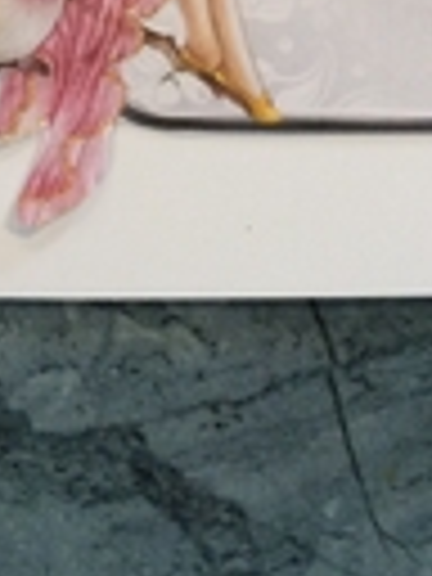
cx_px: 254
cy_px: -346
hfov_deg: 14.5
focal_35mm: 102
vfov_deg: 17.0
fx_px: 1697
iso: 125
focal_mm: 4.15
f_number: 2.2
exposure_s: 1/33
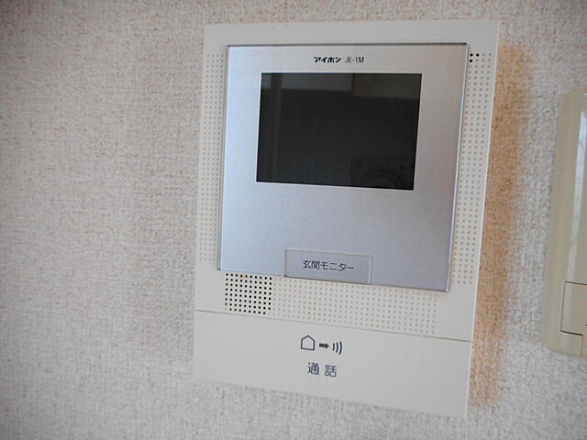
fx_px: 424
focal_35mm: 25
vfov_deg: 54.9
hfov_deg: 69.4
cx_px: 294
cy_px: 220
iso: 320
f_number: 3.7
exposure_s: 1/30
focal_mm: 4.5
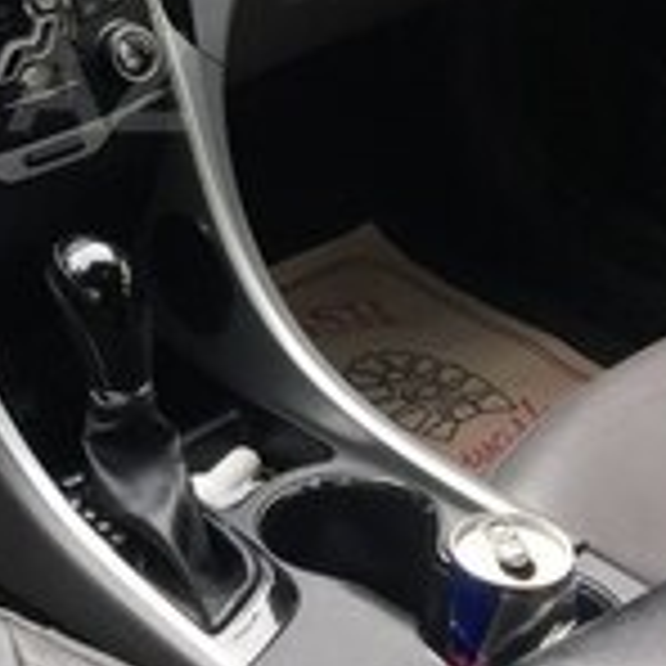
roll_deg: +6.3
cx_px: -158
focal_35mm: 86
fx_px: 1872
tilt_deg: -22.5
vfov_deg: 19.8
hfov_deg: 18.9
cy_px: 81
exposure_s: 1/50
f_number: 2.2
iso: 25
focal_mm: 4.15
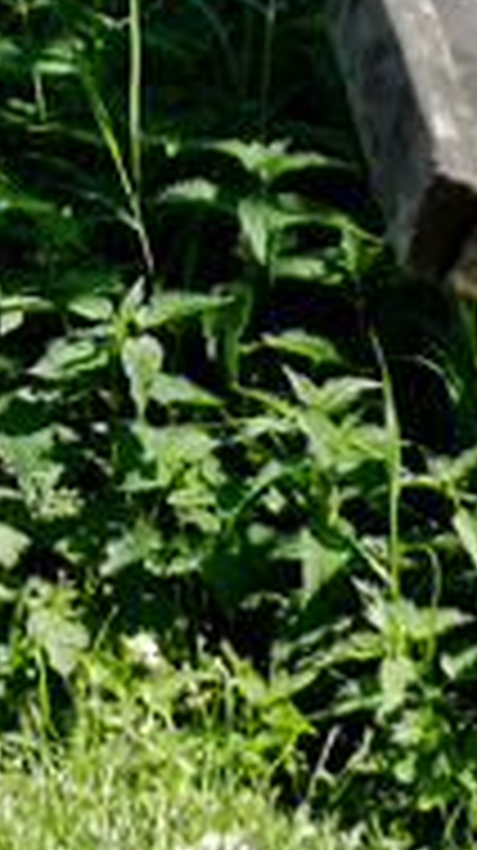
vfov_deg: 8.6
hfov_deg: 4.7
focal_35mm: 250
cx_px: -698
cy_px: -34
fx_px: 5634
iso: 125
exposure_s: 1/500
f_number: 3.2
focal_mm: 16
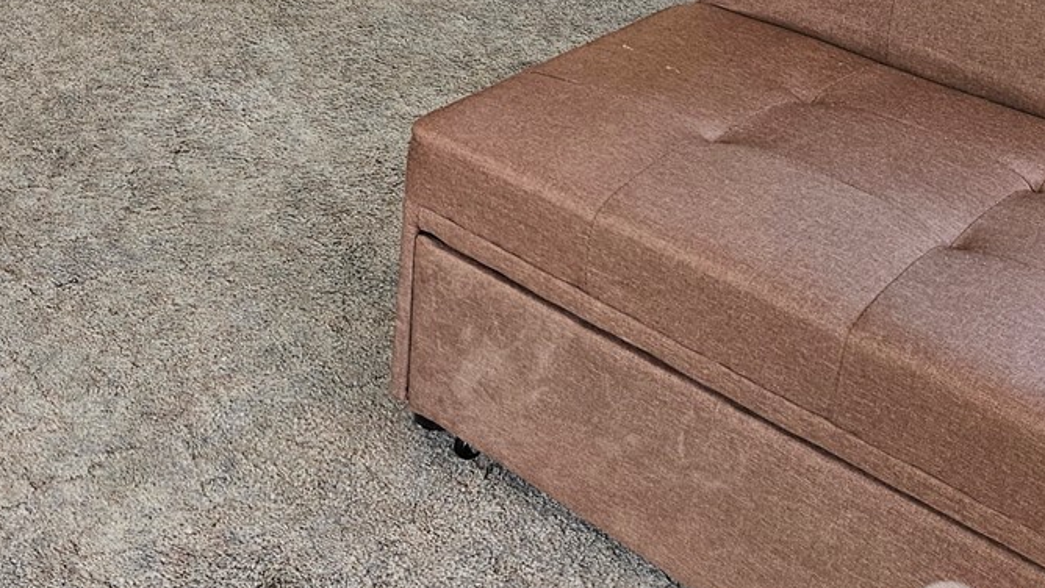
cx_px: 59
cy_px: -252
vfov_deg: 18.2
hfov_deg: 32.7
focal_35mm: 60
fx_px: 1663
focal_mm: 5.4
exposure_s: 1/120
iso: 125
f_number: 1.8
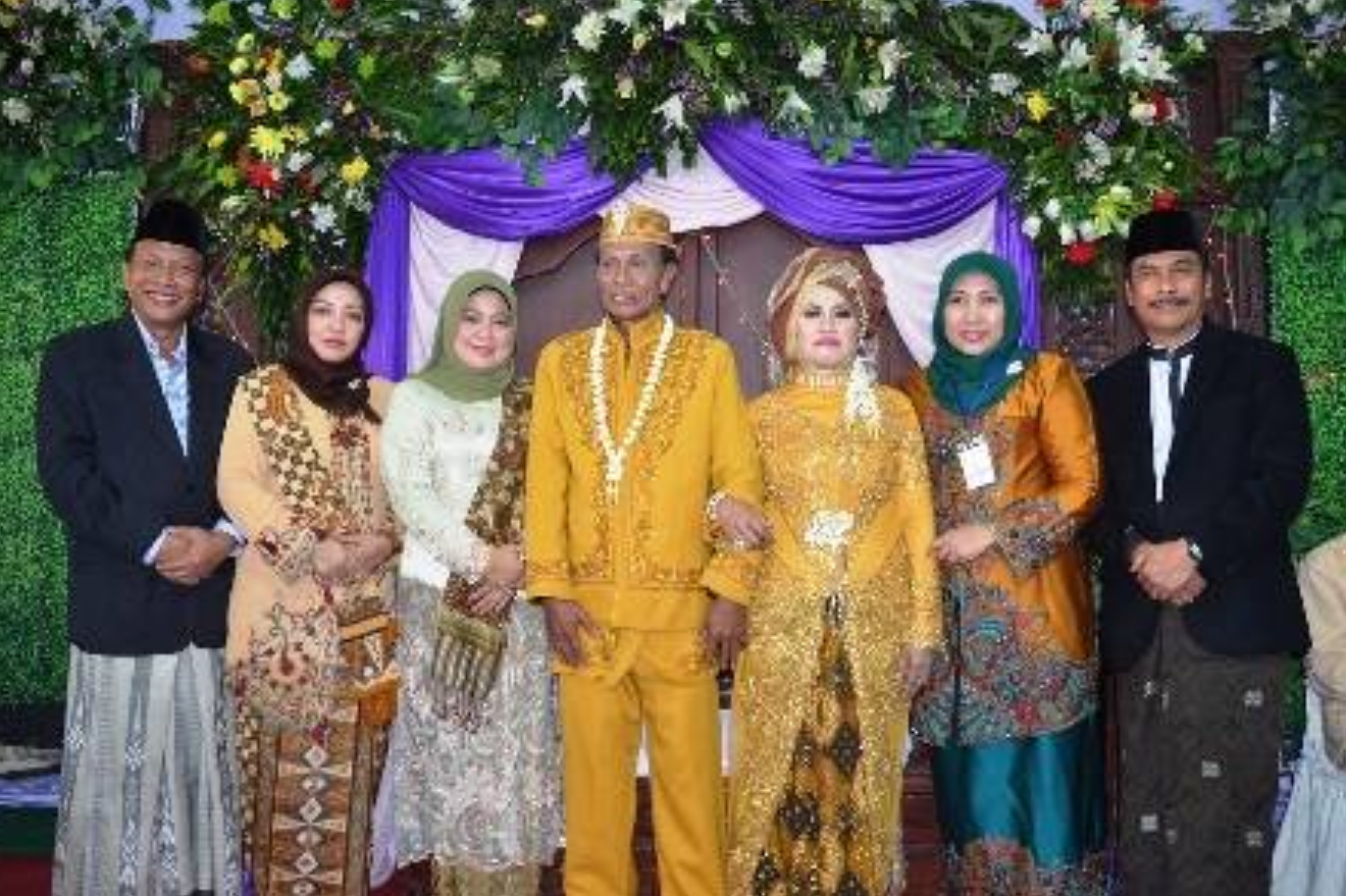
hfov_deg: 32.9
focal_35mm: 61
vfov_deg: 22.2
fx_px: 2280
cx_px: 664
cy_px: 445
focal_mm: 40
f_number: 4.5
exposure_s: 1/60
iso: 800
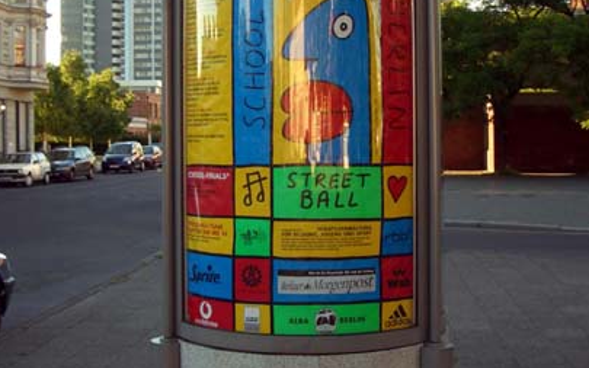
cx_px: 294
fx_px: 947
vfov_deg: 21.9
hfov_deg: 34.6
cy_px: 124
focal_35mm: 59
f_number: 2.8
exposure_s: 1/200
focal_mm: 6.8
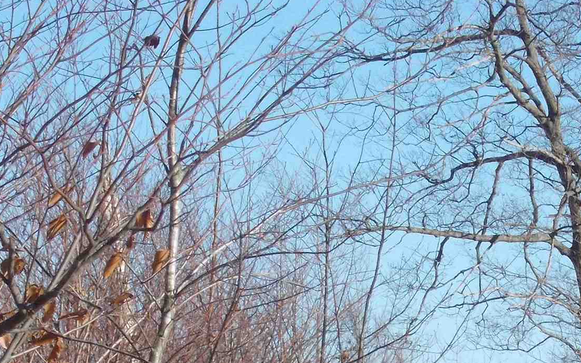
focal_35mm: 252
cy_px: 596
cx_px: 554
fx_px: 3991
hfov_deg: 8.3
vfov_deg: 5.2
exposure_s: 1/500
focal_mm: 15.4
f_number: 6.3
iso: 200
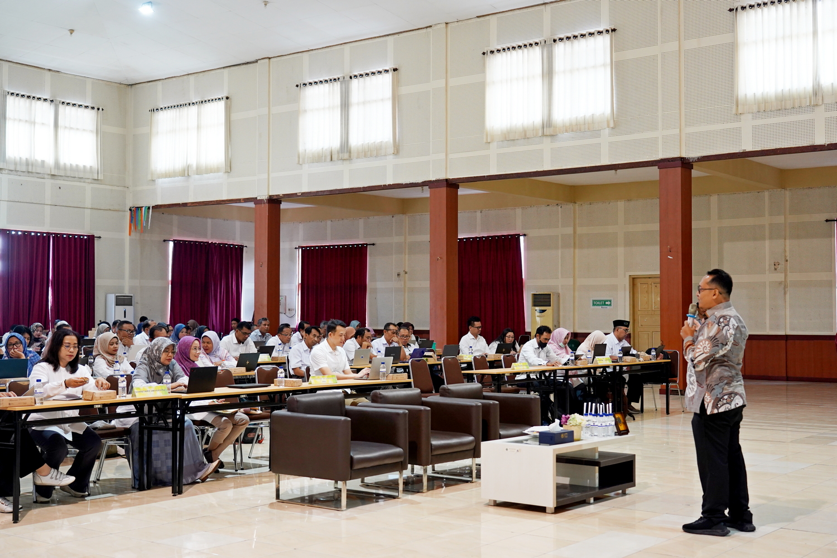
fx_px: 1046
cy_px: 279
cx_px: 418
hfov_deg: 43.6
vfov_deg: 29.9
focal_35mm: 45
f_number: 4
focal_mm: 45
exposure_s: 1/60
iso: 1250
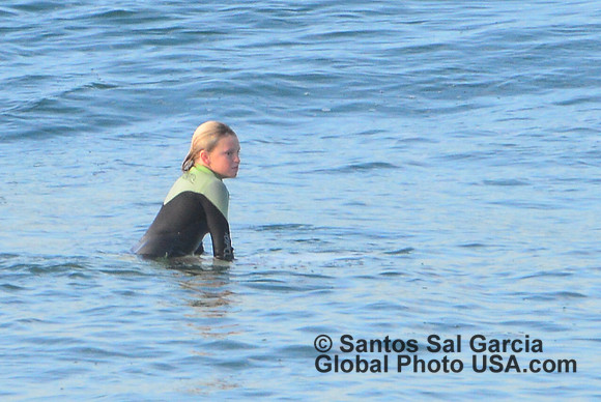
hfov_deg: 3.7
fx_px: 9191
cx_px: 300
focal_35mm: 550
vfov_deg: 2.5
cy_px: 201
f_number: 11
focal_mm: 550
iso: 1000
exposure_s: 1/400
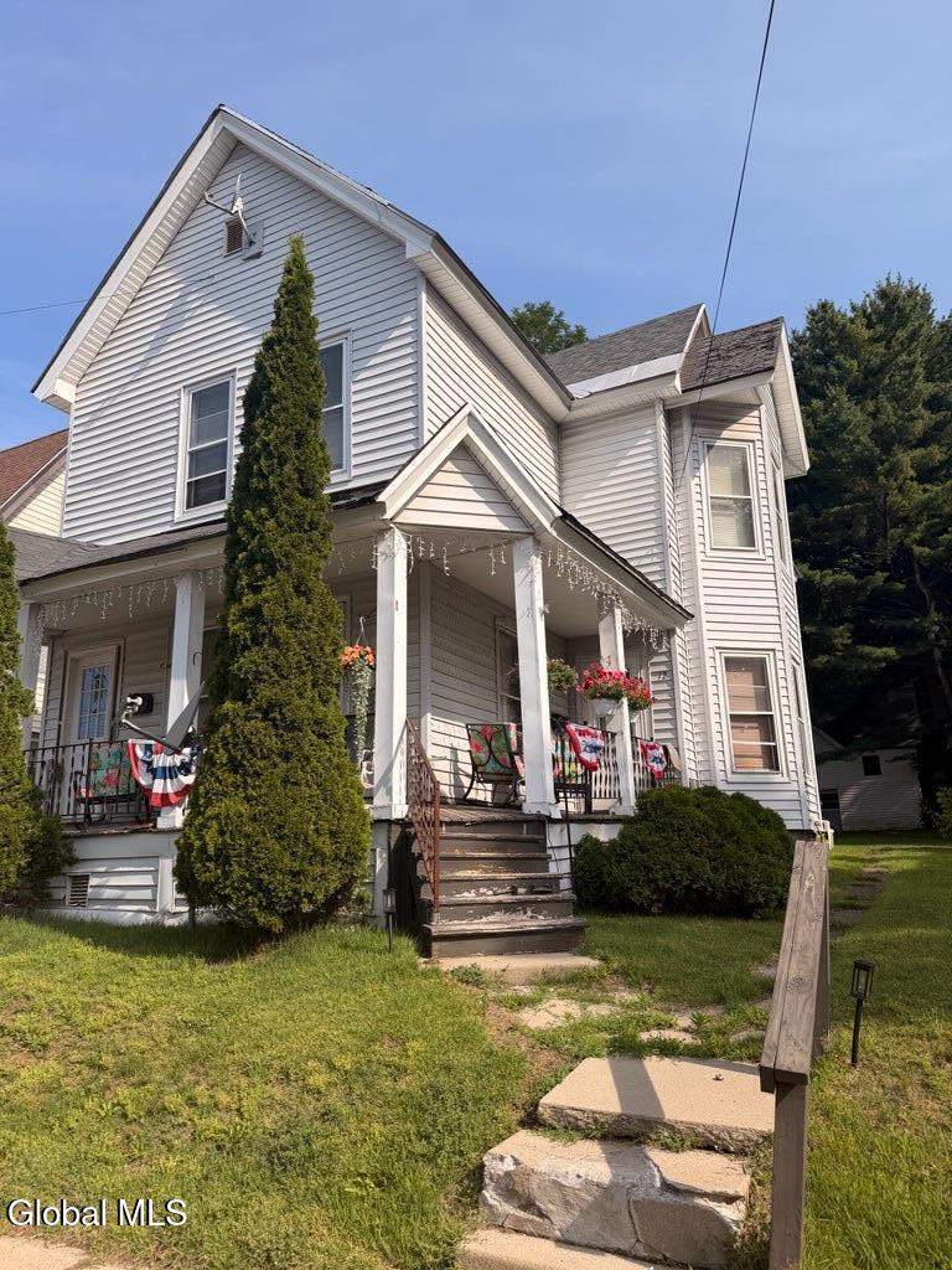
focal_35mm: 24
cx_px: 476
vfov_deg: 71.6
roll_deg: +1.3
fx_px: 880
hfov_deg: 56.8
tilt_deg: +13.6
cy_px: 635
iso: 80
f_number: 1.78
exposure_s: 1/3759
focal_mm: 6.76
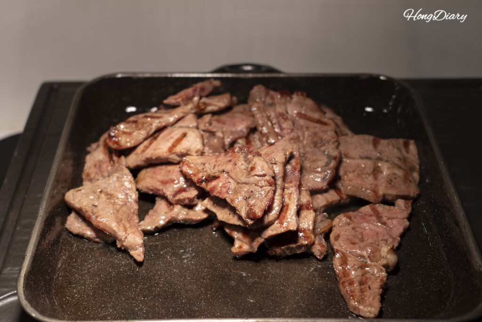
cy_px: 161
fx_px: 656
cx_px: 241
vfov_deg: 27.5
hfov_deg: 40.3
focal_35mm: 49
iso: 160
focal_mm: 49
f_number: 5.6
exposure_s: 1/60
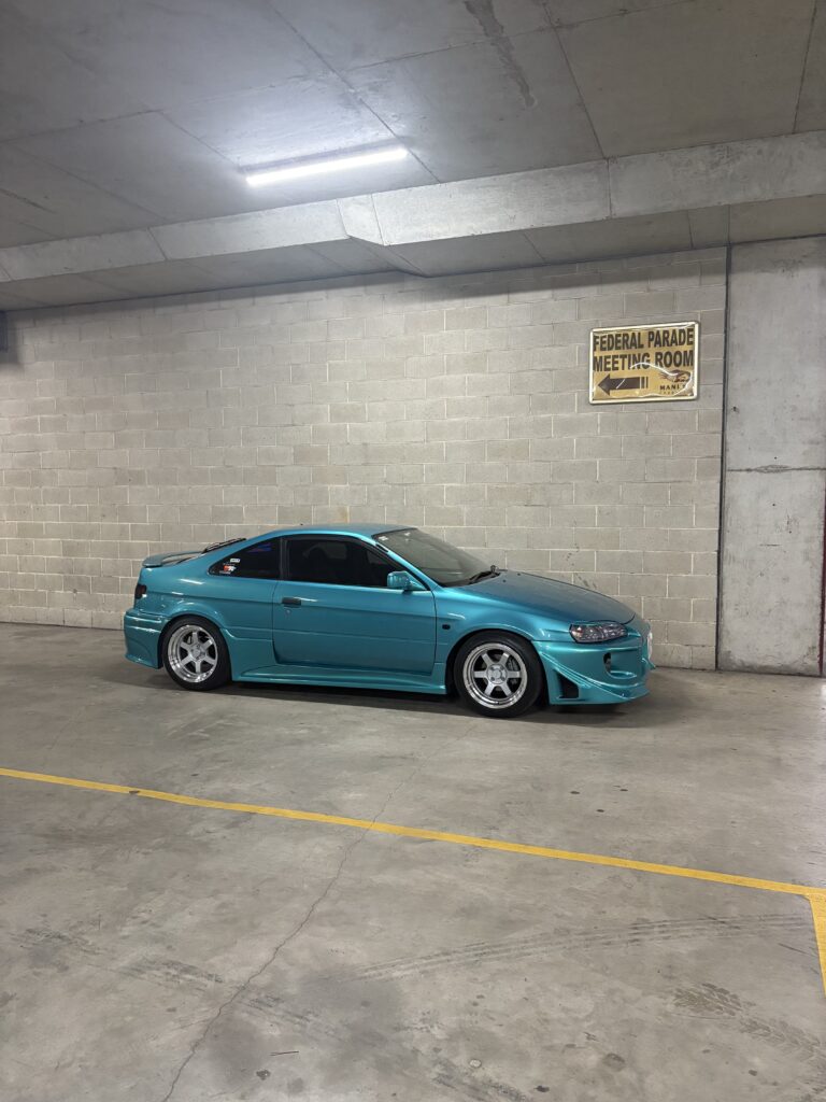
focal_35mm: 26
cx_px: 413
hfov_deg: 53.1
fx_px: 827
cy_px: 551
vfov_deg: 67.3
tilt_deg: -4.7
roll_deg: +0.2
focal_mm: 5.96
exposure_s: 1/50
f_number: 1.6
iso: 320
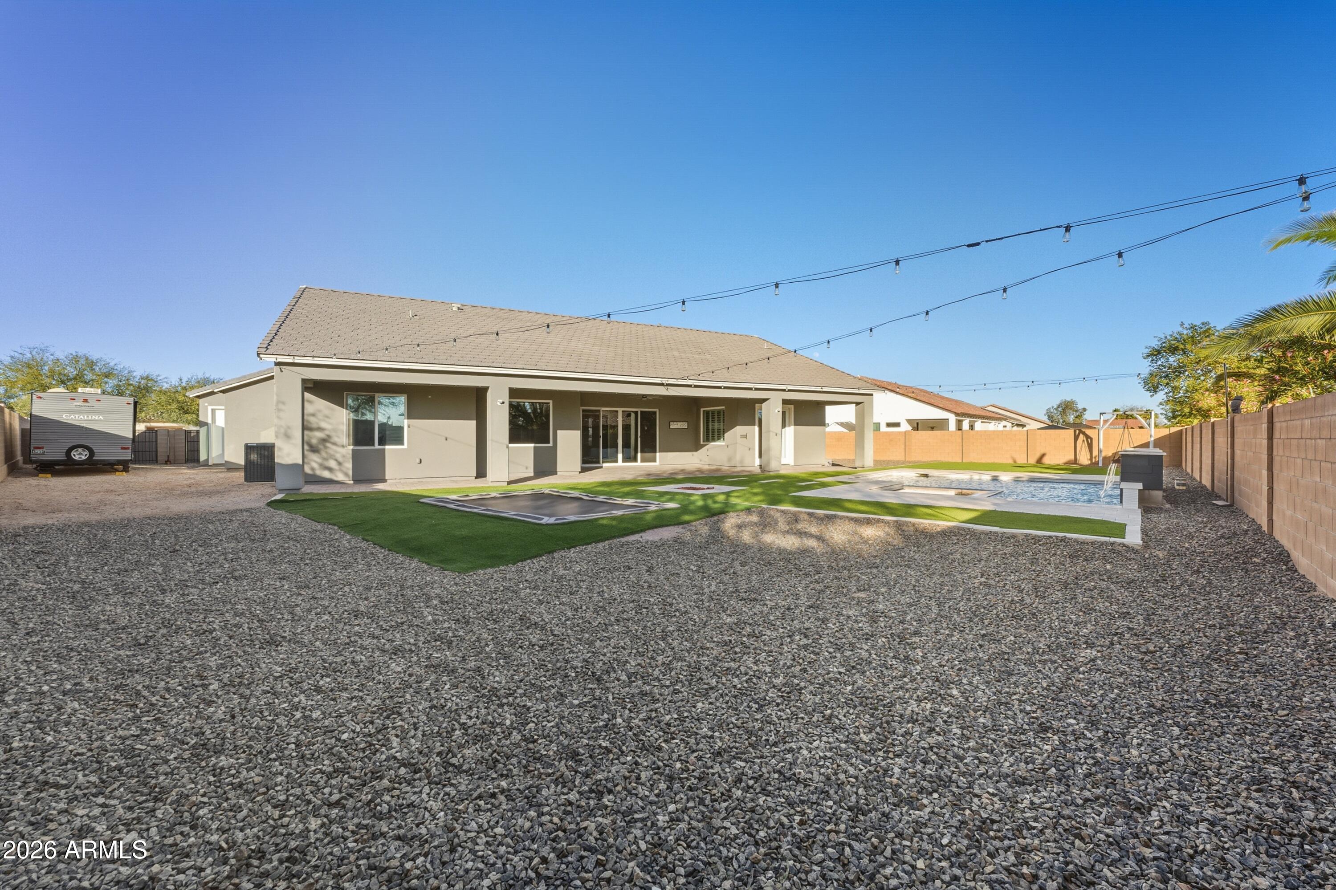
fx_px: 519
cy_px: 445
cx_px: 668
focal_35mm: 14
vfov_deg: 81.2
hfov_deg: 104.3
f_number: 8
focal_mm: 14
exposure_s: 1/2500
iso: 200
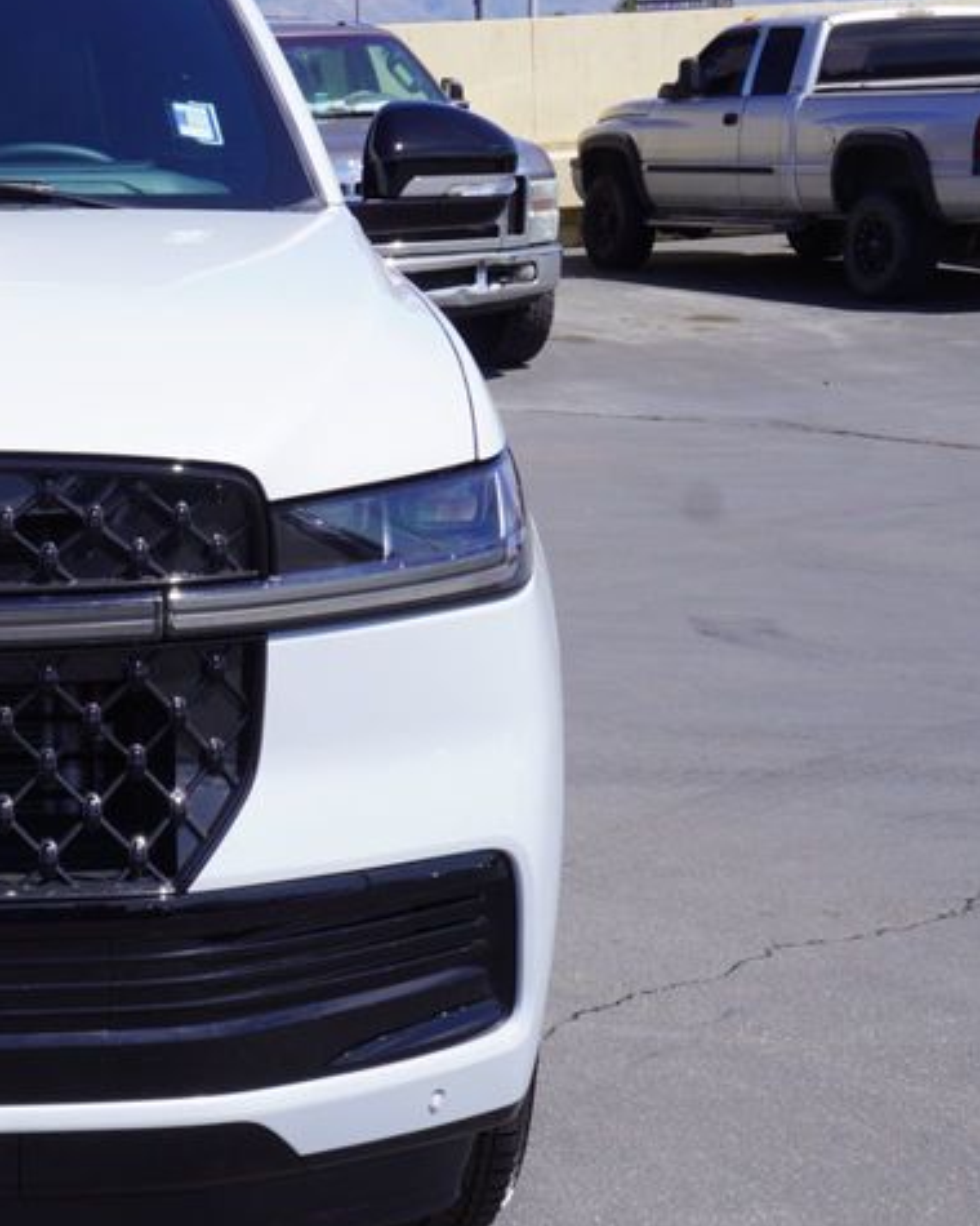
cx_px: -271
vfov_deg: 23.3
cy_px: 645
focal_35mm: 82
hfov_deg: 17.6
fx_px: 2973
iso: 100
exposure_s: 1/125
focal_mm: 27
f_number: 11
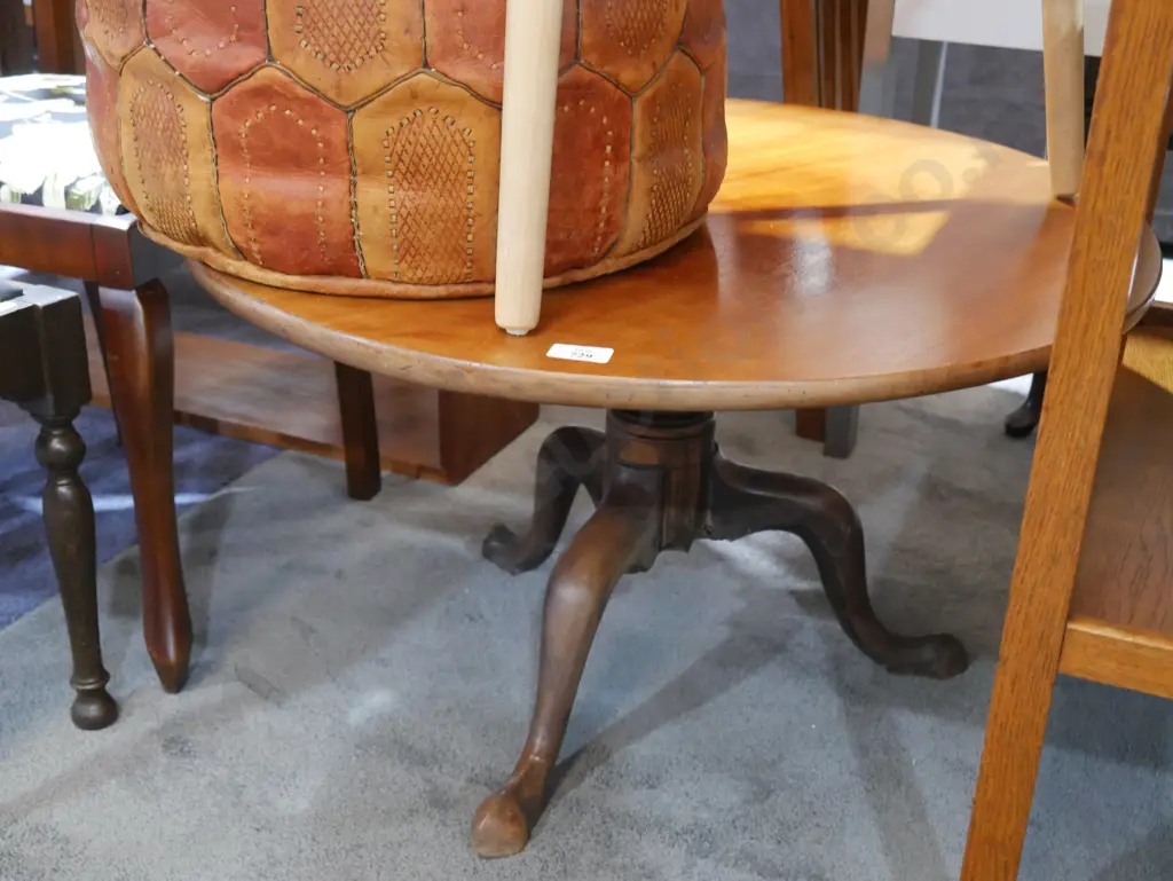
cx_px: 586
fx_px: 1424
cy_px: 440
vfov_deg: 34.4
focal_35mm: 42
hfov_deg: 44.8
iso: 3200
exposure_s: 1/40
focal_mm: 21
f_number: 4.6
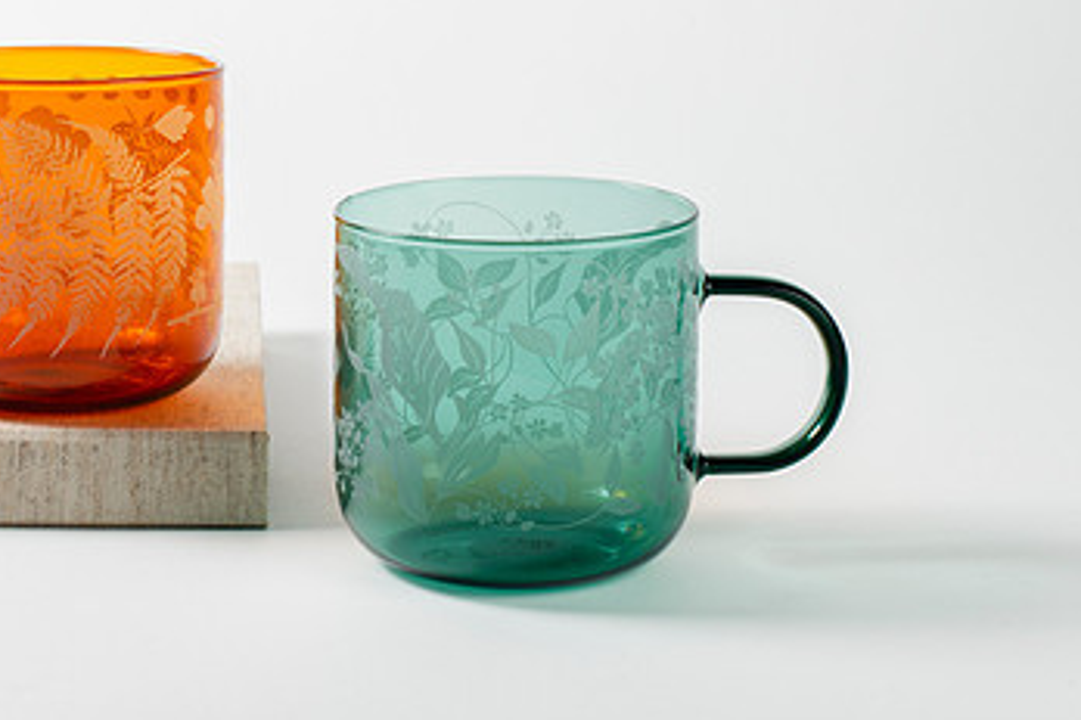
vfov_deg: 14.2
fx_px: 2882
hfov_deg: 21.2
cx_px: 350
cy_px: 279
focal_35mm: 96
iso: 100
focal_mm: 50
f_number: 14
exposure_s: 1/160
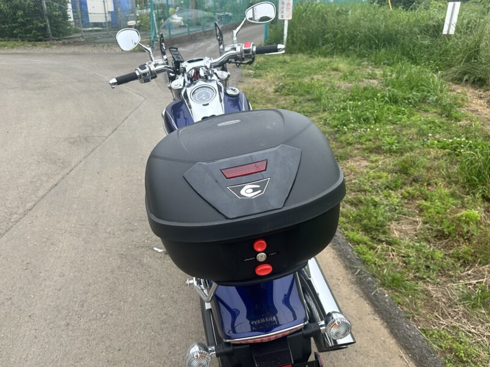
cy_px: 216
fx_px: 425
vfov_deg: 46.6
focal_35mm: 30
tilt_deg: -26.0
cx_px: 231
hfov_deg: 59.9
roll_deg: -0.1
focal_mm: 6.86
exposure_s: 1/541
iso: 80
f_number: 1.78
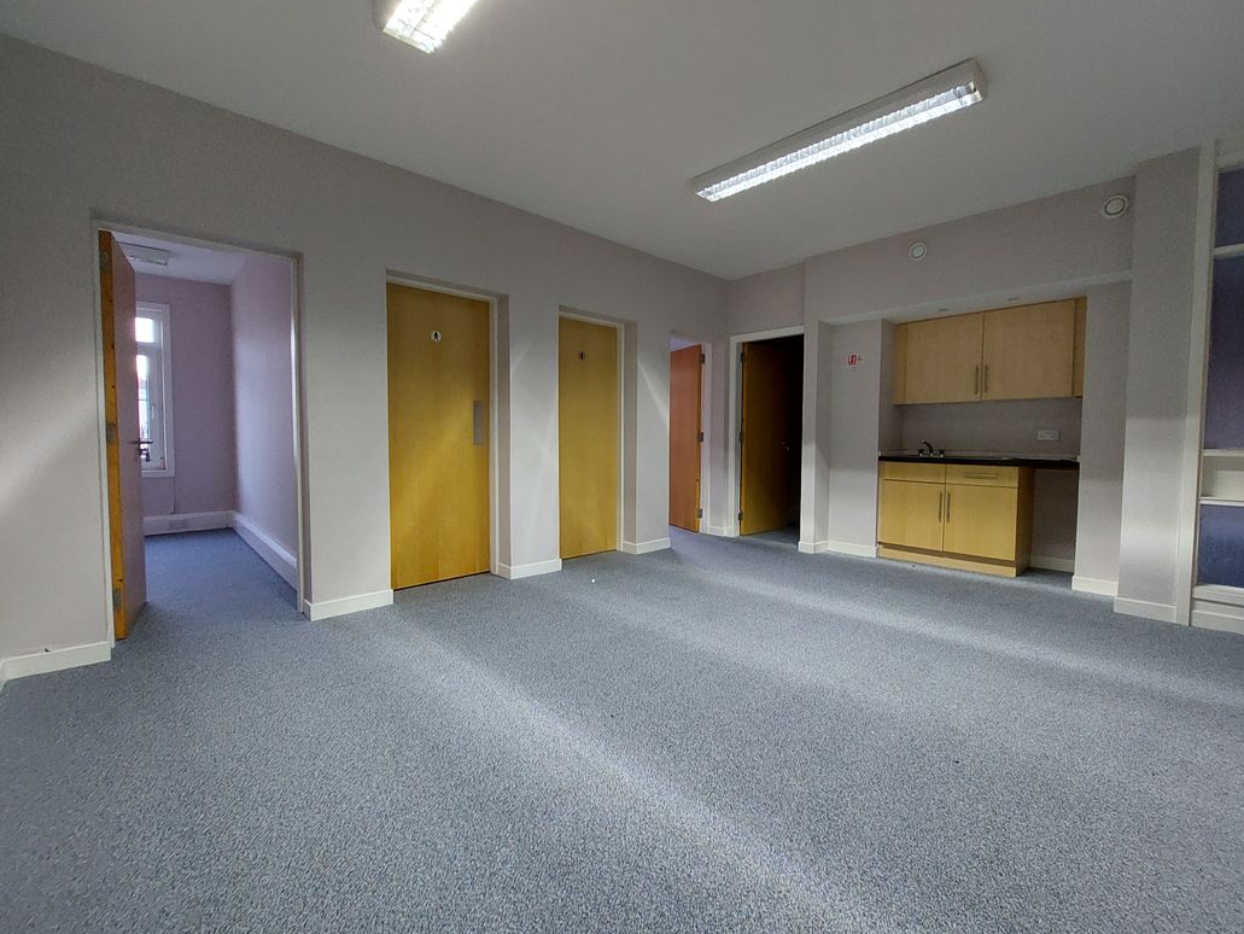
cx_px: 650
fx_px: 503
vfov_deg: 85.7
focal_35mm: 14
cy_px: 468
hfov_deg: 102.0
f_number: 2.2
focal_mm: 1.74
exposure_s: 1/50
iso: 320
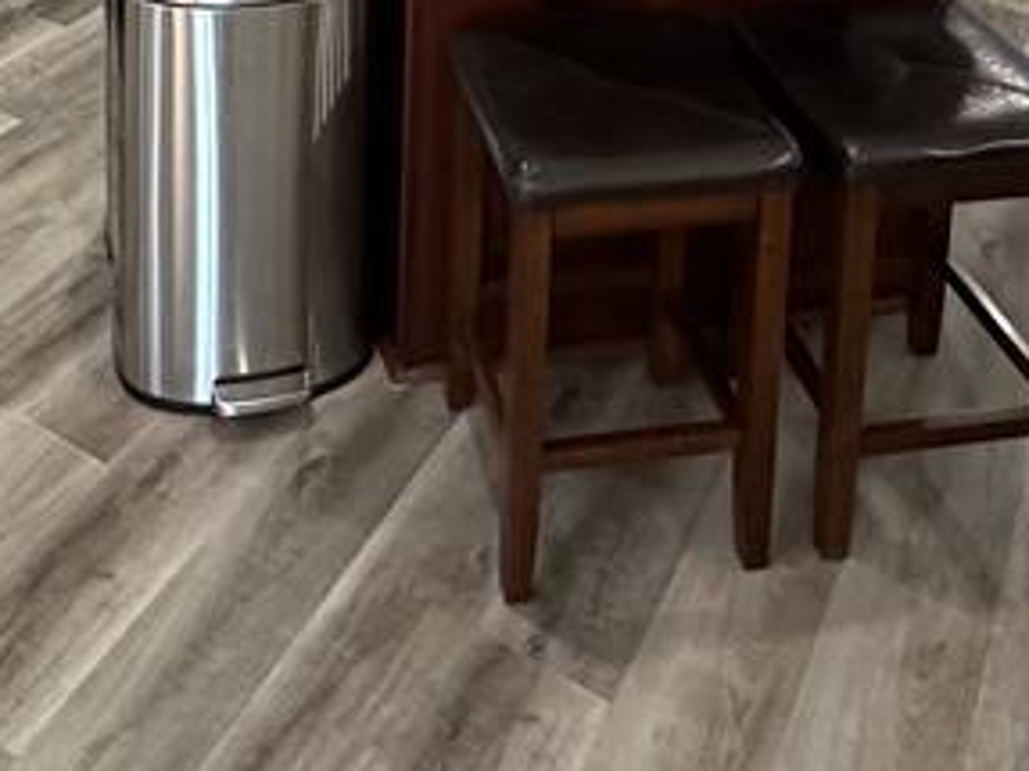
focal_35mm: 50
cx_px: 355
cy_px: -545
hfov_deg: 37.8
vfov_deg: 21.4
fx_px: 1486
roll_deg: -0.6
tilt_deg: -6.8
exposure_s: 1/60
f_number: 2.2
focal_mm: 2.22
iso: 320
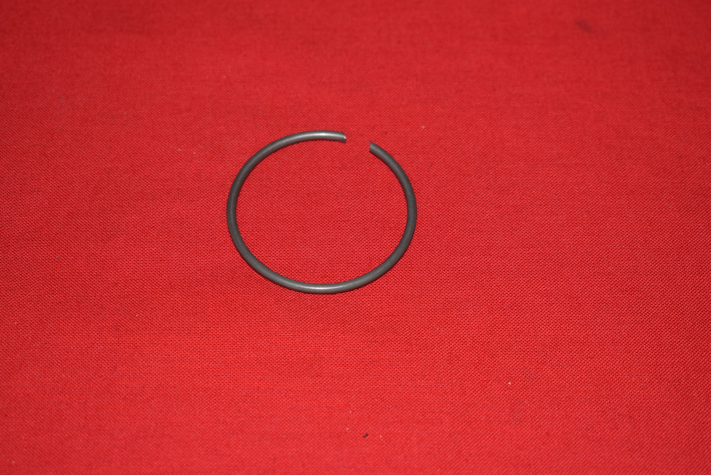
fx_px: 1631
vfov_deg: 16.6
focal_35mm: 82
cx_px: 356
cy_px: 238
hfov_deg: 24.6
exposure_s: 1/200
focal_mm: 55
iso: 400
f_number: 5.6
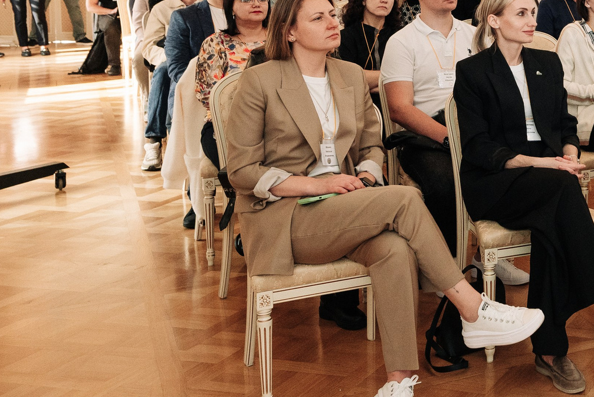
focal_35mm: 61
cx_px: 665
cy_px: 11
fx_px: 1007
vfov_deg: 21.6
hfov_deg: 29.4
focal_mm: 24
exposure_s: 1/160
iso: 2000
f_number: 5.6
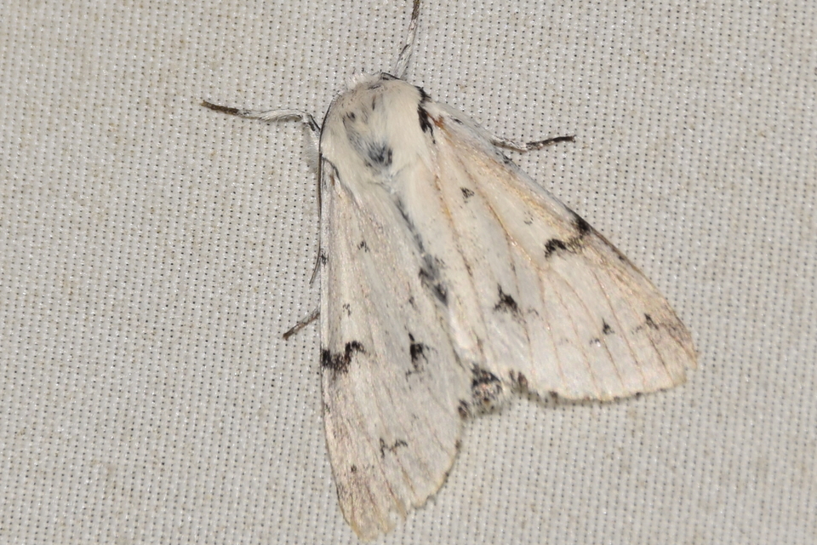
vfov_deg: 6.5
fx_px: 4765
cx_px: 408
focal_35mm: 210
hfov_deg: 9.8
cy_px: 272
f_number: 10
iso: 125
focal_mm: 140
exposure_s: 1/160
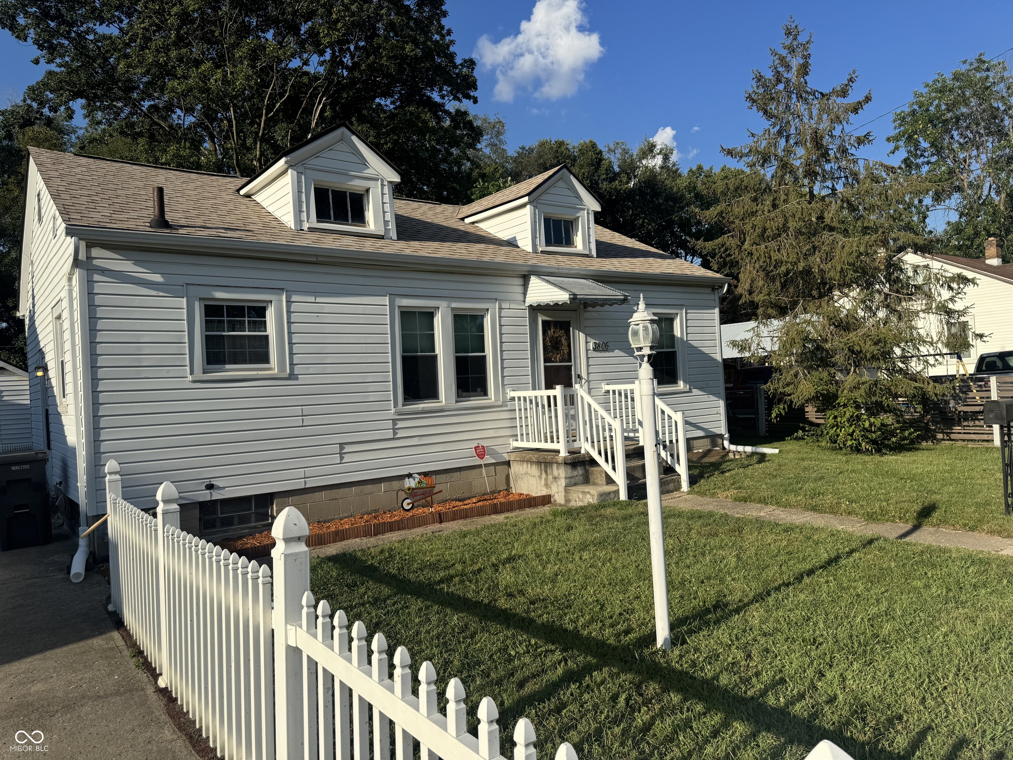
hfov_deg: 71.6
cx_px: 506
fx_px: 702
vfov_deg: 56.8
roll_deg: +3.3
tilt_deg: -0.1
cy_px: 380
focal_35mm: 24
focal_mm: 6.76
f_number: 1.78
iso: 80
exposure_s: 1/5814
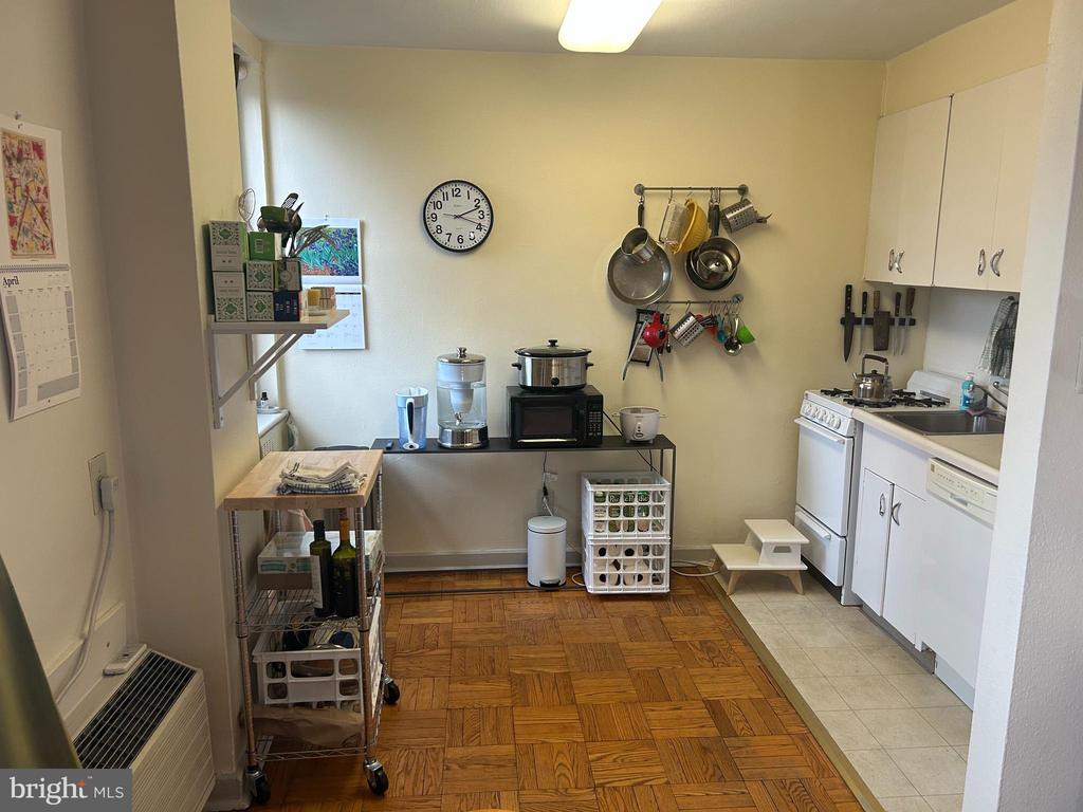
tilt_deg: -9.7
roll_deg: -0.3
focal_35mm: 26
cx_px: 542
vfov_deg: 53.1
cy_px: 406
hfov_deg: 67.3
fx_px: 813
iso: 125
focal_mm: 5.7
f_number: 1.5
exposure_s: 1/120
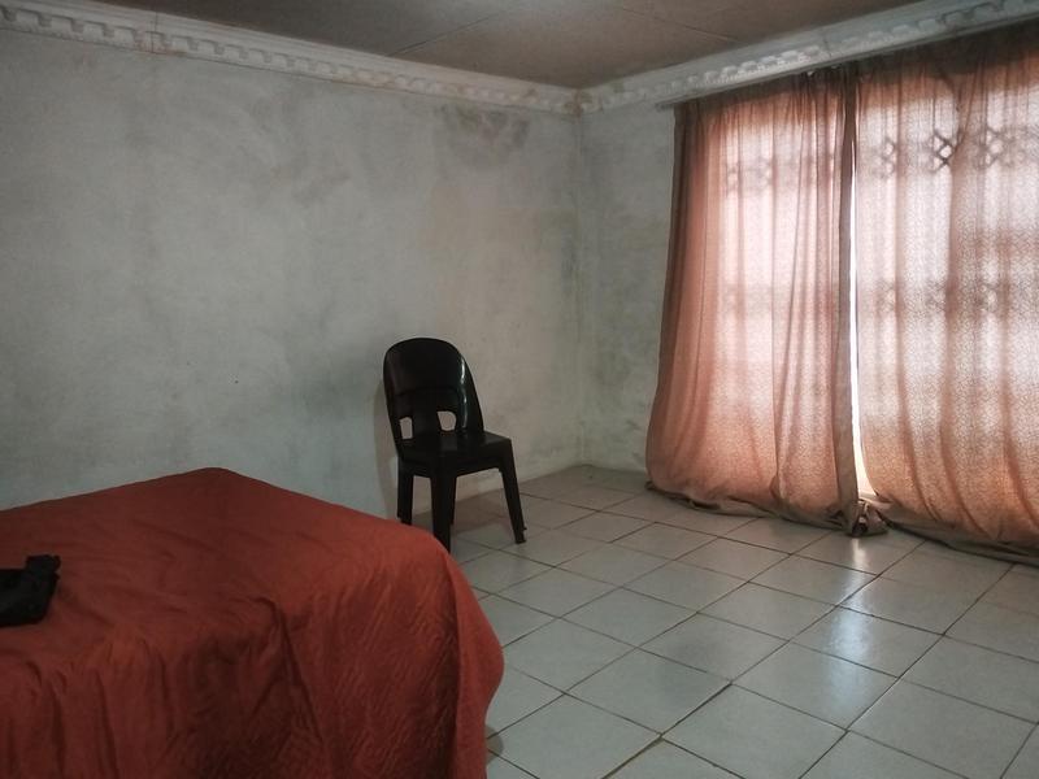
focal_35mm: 26
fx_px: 780
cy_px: 390
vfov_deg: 53.1
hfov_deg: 67.3
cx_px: 520
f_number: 1.9
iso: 1768
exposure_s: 1/33.3
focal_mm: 4.95
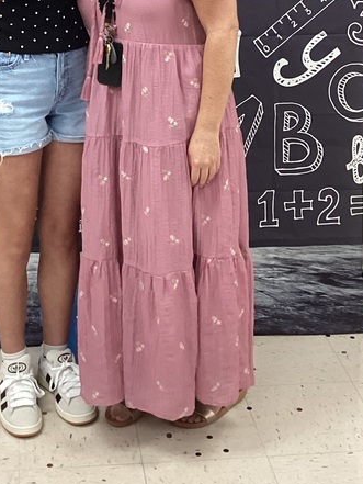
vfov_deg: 26.0
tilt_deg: -12.0
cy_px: 34
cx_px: 81
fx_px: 1006
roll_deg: +1.6
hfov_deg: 20.3
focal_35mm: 72
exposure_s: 1/60
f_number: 2.4
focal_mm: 3.3
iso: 320
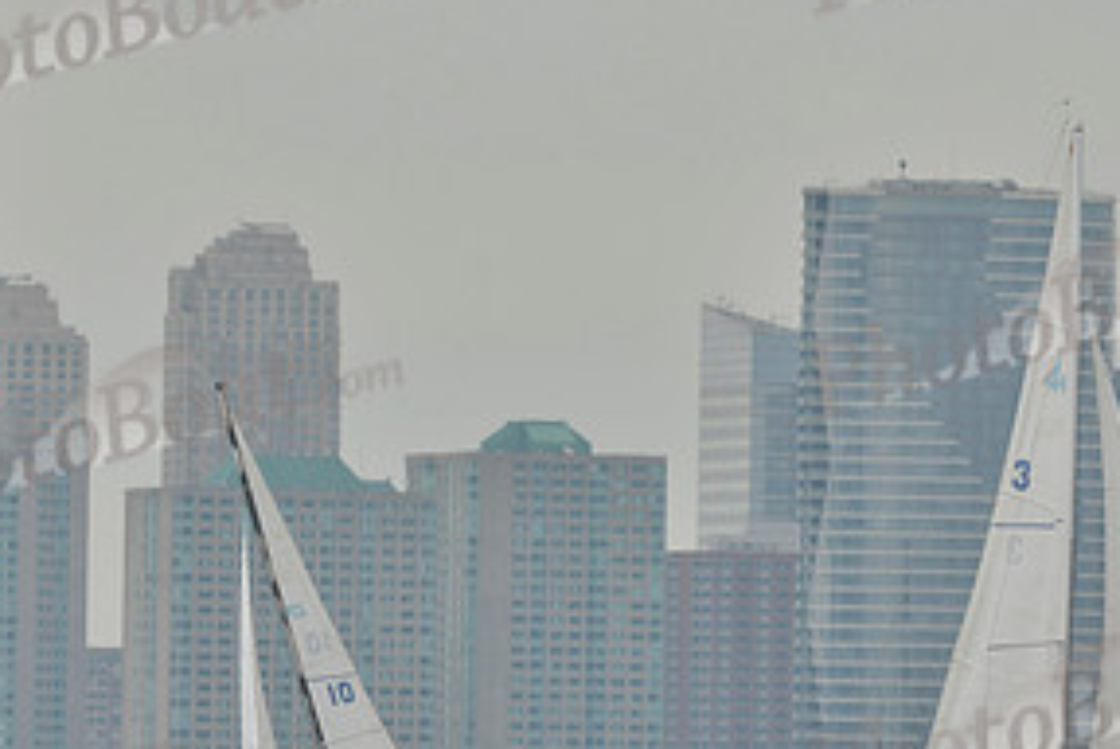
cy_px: 172
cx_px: 607
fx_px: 22640
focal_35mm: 727
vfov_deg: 1.9
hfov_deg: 2.8
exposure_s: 1/1000
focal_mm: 360
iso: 400
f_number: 8
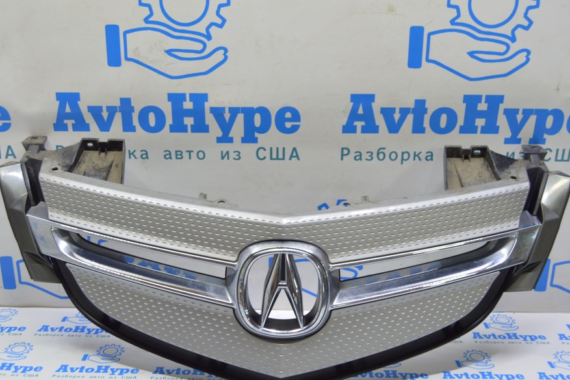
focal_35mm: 42
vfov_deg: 31.9
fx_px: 665
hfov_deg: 46.4
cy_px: 209
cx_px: 272
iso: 400
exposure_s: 1/20
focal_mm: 24
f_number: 5.6
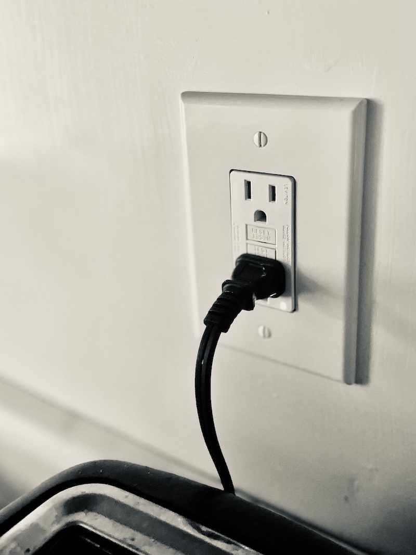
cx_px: 208
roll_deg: +1.5
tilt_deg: -19.9
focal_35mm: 26
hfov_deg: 53.1
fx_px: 417
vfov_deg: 67.3
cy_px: 278
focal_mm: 4.2
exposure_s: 1/58
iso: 500
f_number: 1.6
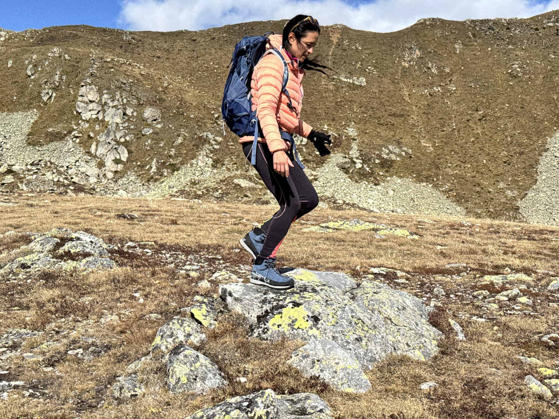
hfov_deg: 39.7
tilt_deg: -0.9
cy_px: 210
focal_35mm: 48
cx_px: 280
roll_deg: -0.9
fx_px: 775
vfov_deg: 30.3
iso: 64
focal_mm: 6.76
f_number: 1.78
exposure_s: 1/7937
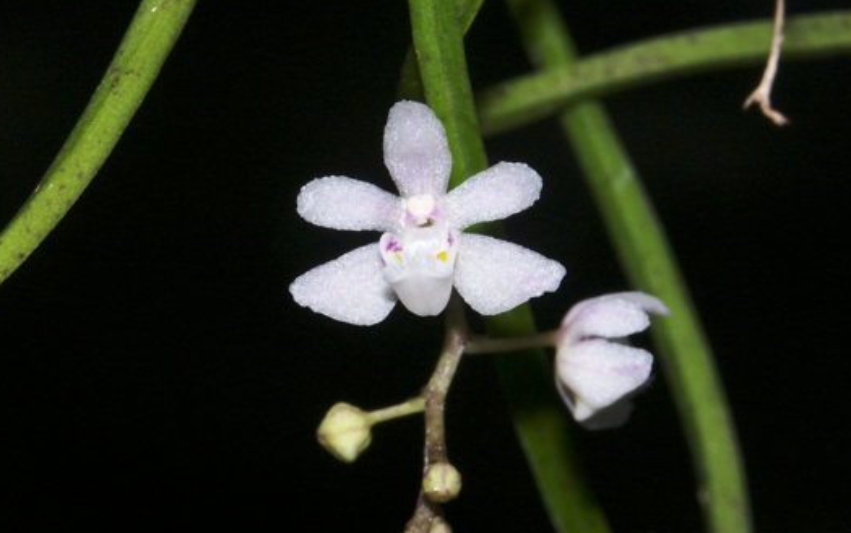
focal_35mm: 322
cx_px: 372
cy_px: 239
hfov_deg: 6.5
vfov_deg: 4.1
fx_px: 7471
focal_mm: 50.48
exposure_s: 1/180
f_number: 8
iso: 100
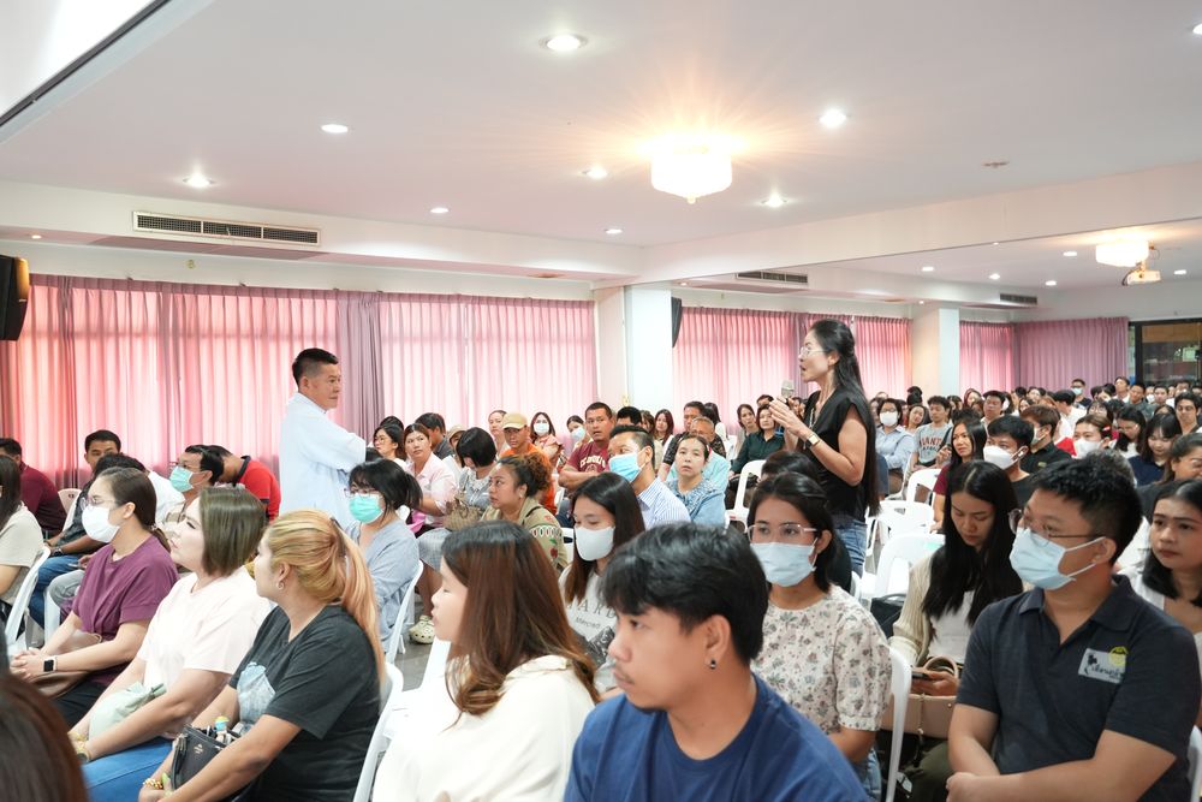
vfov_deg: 43.6
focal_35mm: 30
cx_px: 601
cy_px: 401
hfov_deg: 61.9
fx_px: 1002
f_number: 4
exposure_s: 1/30
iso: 1600
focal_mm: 20
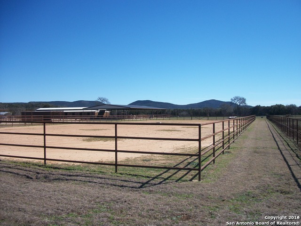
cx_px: 150
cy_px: 113
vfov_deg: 44.2
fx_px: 278
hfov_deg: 56.8
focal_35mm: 32
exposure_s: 1/200
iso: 80
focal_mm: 5.7
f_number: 8.8
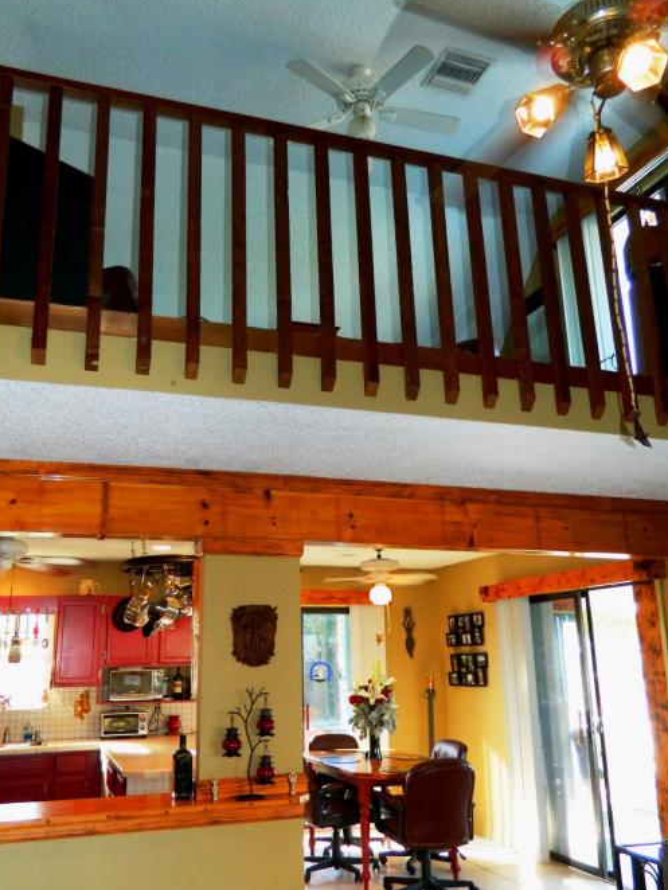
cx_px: 289
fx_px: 746
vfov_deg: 61.6
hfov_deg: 48.1
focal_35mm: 29
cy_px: 456
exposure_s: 1/30
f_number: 3.1
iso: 200
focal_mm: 4.5
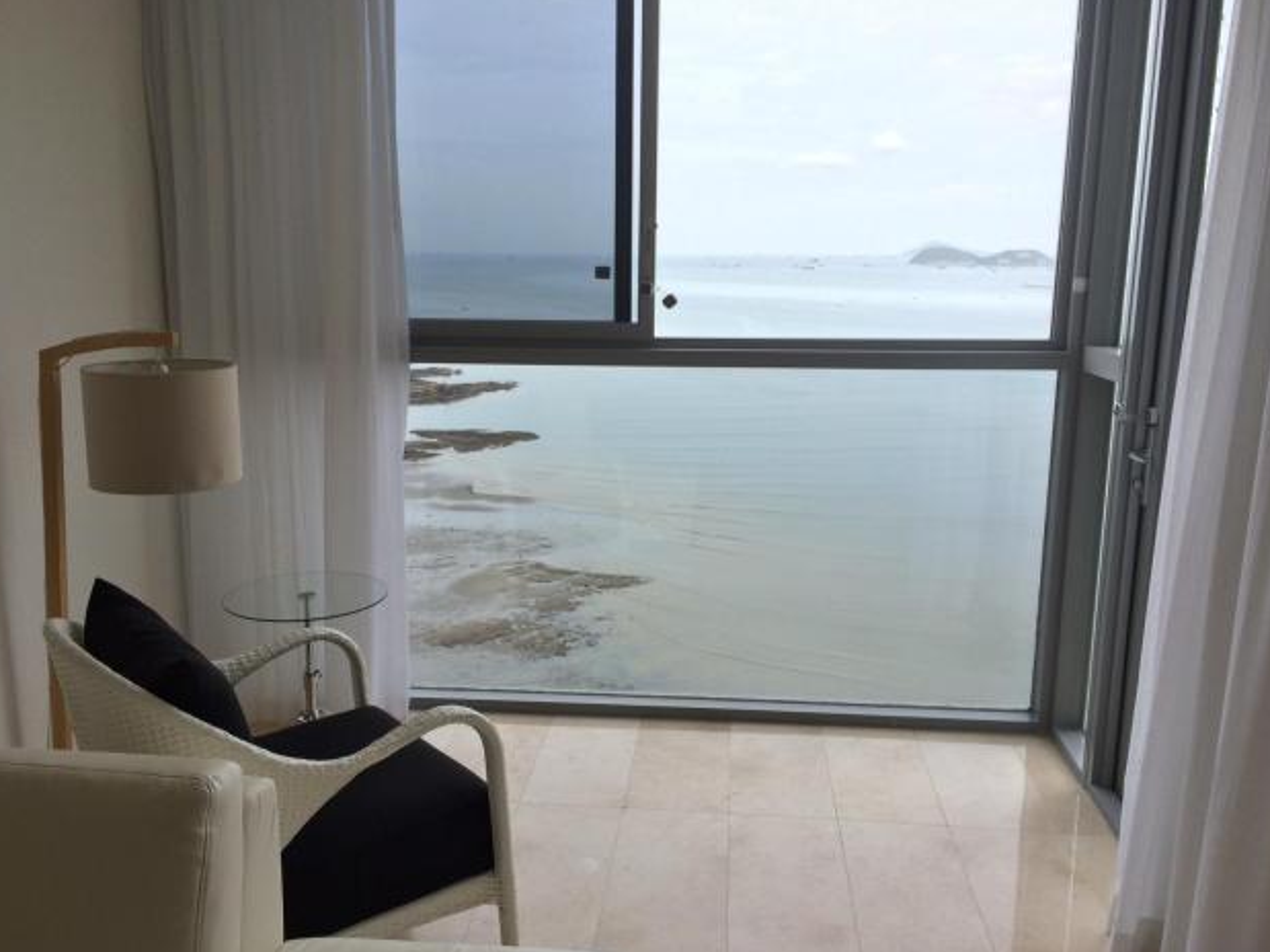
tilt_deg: -12.6
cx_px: 634
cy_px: 480
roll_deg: -1.0
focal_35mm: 30
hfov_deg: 60.0
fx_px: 1100
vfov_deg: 46.8
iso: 32
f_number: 2.2
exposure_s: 1/707
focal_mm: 4.15
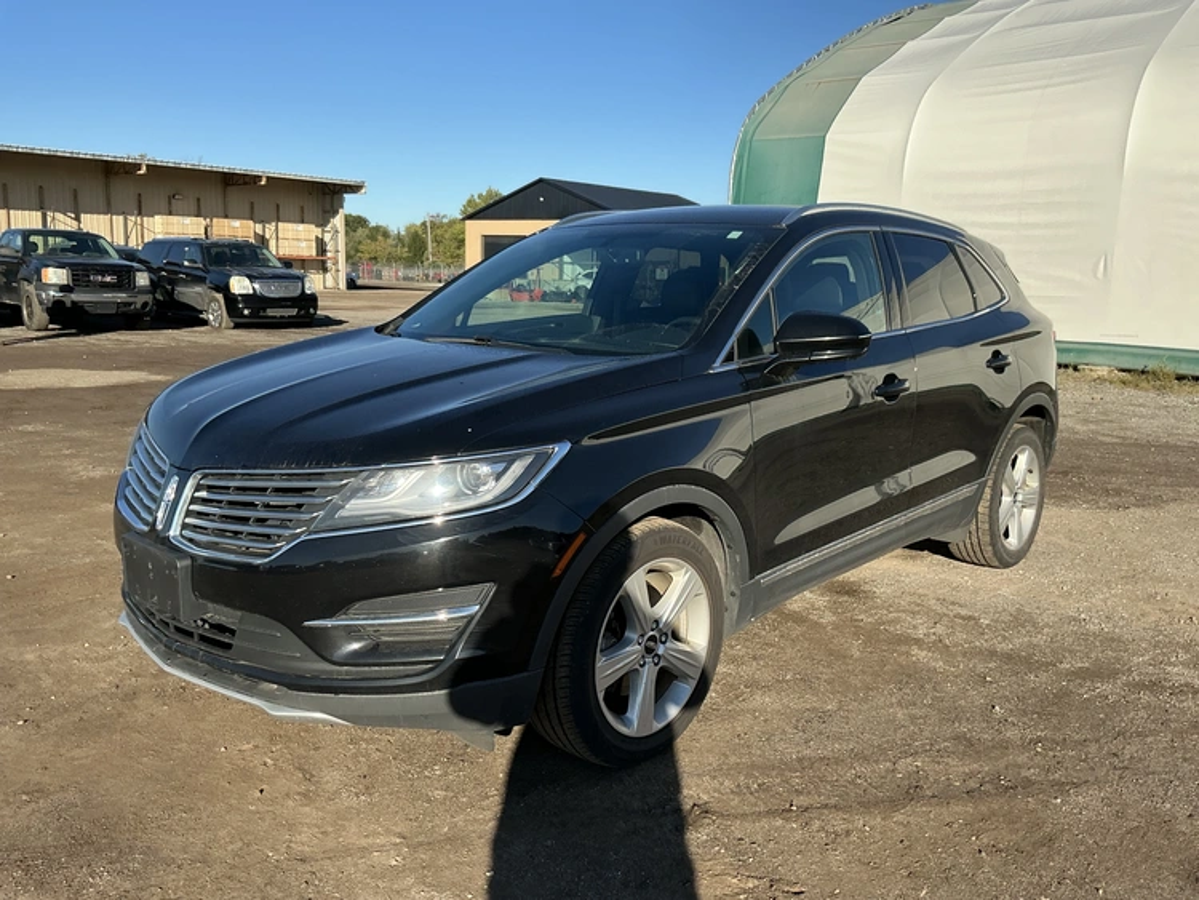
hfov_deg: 63.4
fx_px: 970
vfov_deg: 49.8
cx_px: 600
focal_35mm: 28
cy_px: 450
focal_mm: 3
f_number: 1.8
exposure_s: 1/1342
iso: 25
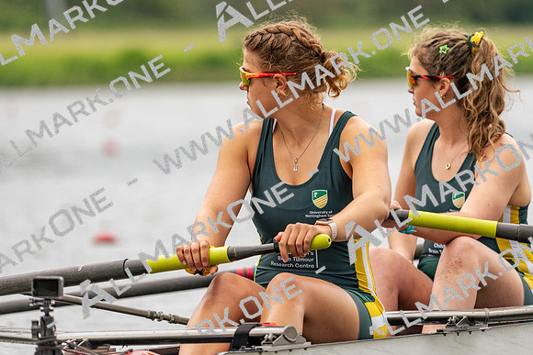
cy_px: 178
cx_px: 266
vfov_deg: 3.2
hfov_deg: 4.8
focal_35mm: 430
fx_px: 6368
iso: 640
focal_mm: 430
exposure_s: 1/1250
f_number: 6.3
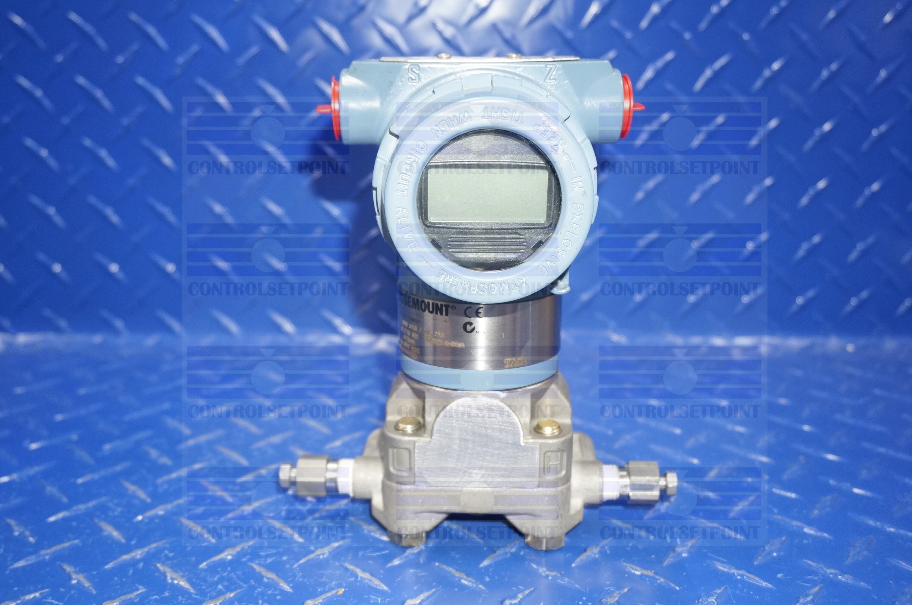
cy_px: 302
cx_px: 456
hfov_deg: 51.4
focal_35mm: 38
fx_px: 948
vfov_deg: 35.4
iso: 800
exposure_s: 1/100
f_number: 4.5
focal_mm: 25
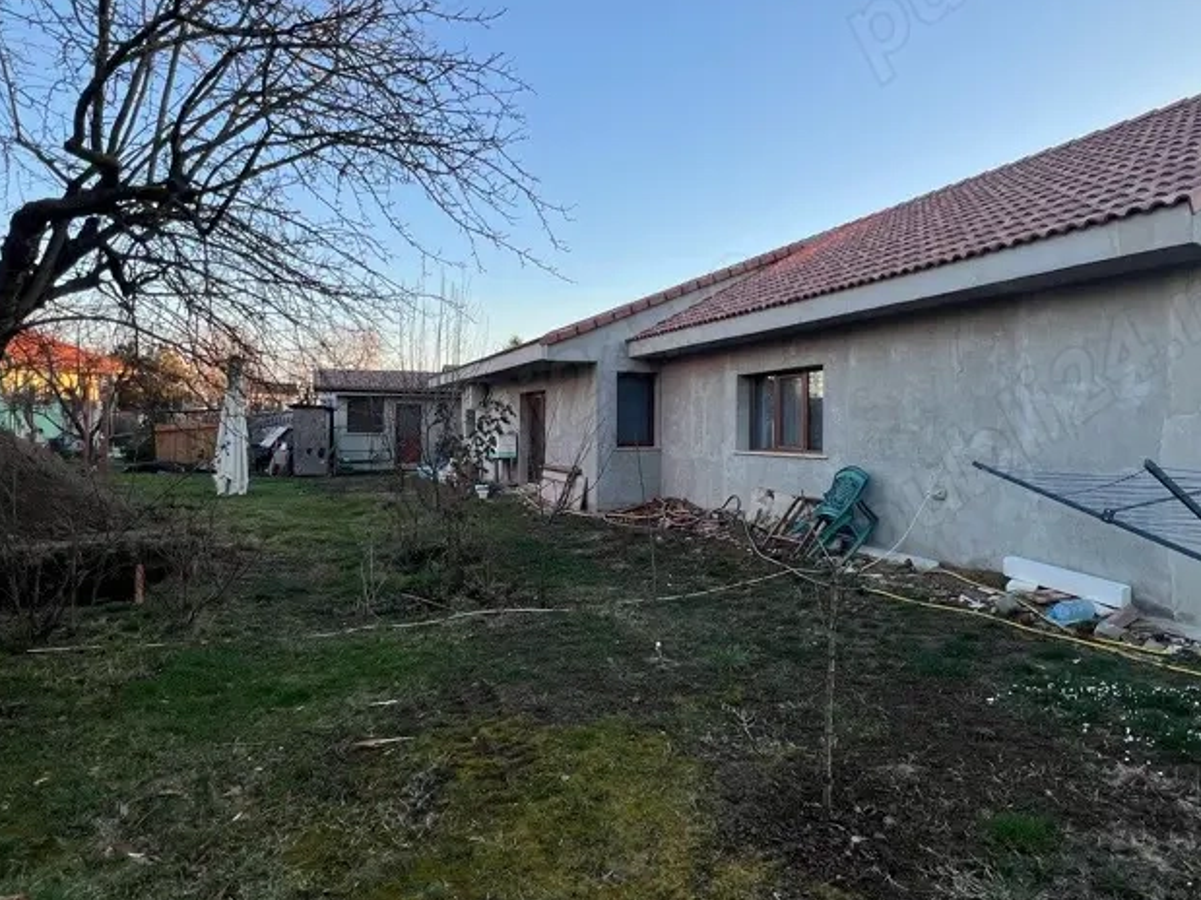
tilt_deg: -0.6
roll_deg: -0.3
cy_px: 423
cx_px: 681
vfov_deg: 63.4
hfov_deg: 78.6
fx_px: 728
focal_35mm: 21
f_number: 1.8
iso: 32
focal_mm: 1.57
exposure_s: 1/151
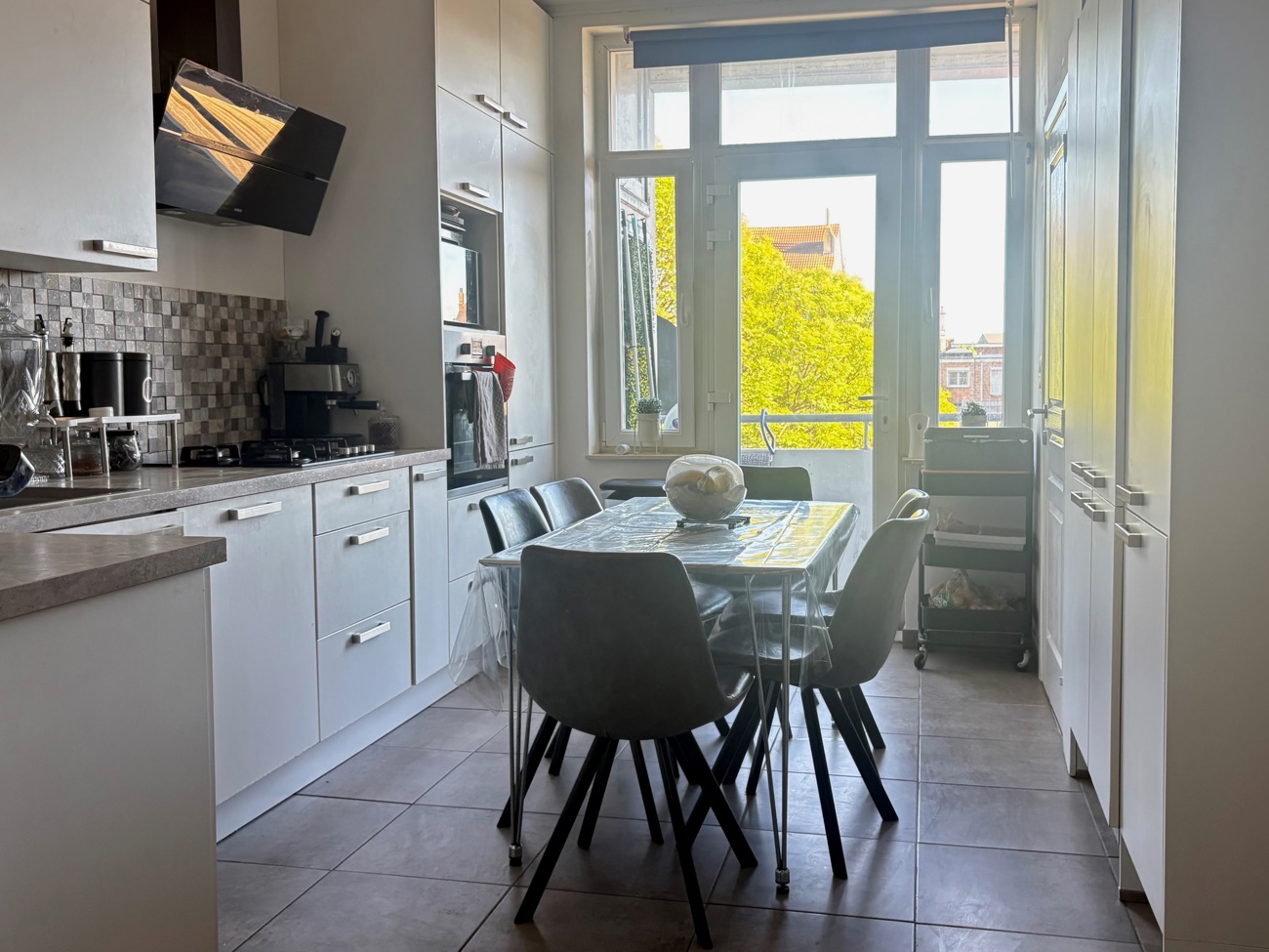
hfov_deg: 56.7
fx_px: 1173
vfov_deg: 44.1
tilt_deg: -3.7
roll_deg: +0.7
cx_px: 684
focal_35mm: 32
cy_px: 436
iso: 200
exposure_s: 1/60
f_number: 1.6
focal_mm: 5.96
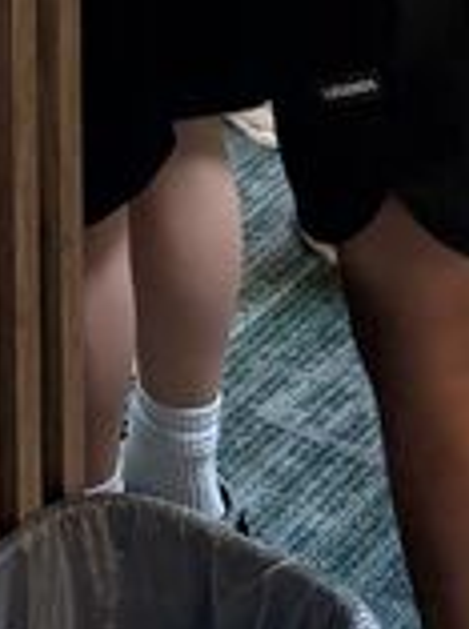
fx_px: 2848
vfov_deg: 10.9
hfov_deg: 9.4
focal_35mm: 157
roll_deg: +0.4
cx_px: 28
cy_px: -837
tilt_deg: -10.4
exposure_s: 1/75
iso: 200
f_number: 1.78
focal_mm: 6.76
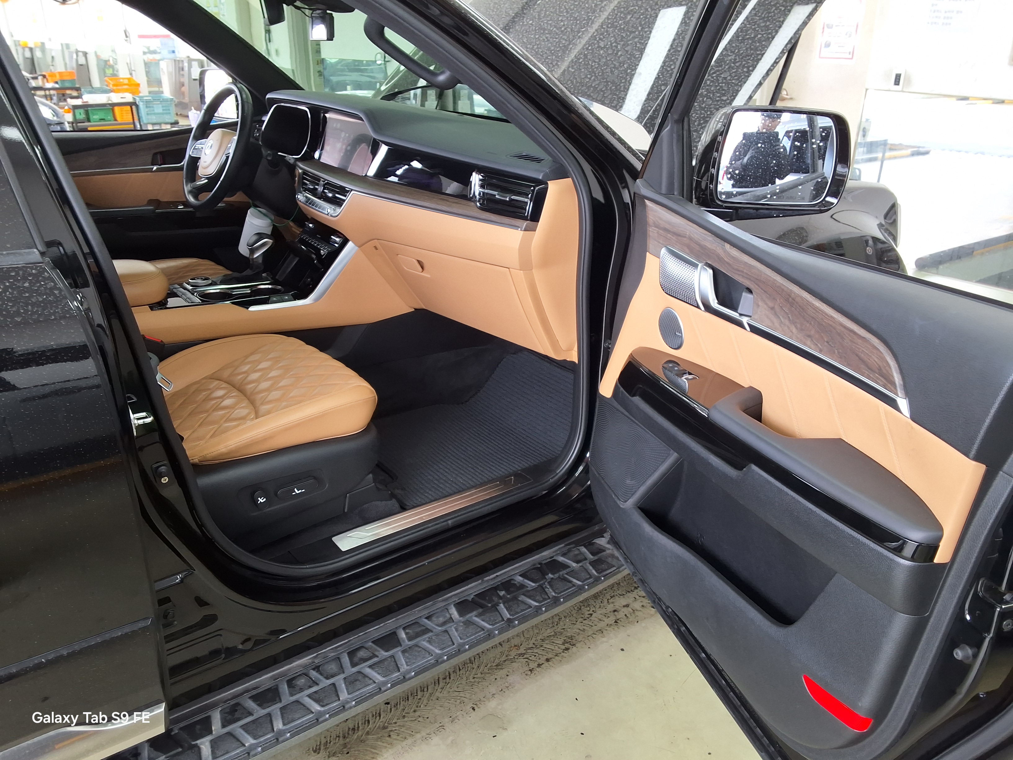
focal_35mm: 28
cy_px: 380
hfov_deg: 63.4
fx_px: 819
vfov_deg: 49.7
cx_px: 506
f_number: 1.9
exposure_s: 1/60
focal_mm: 2.91
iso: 40
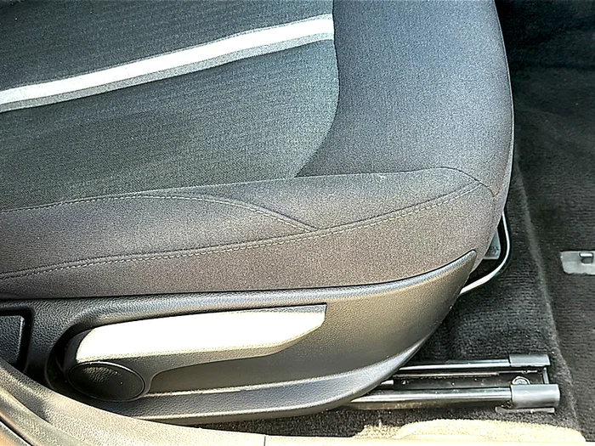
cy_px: 223
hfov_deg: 43.9
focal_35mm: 43
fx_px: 739
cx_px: 298
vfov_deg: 33.6
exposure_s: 1/111
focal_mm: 6.86
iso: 100
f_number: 1.78
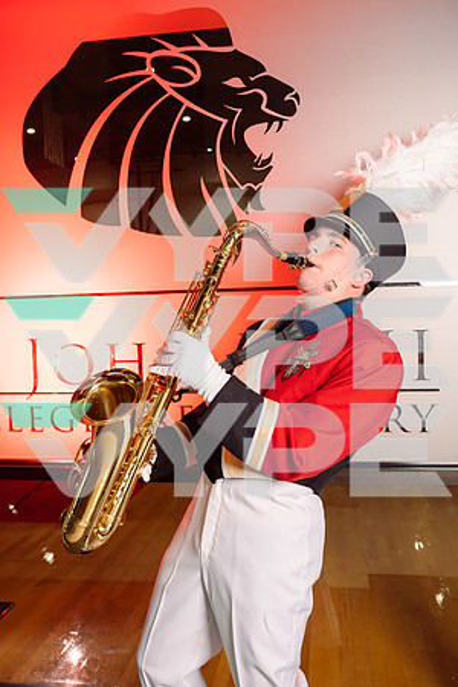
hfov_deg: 40.0
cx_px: 229
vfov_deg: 57.2
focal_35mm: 33
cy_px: 344
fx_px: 630
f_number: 5.6
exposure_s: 1/250
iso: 250
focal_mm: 33
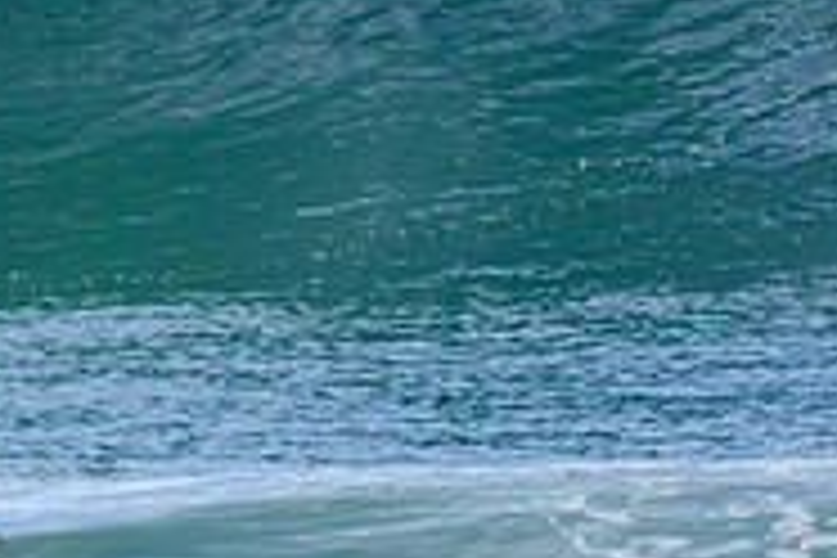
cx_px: -342
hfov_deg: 0.9
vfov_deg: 0.6
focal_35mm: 2334
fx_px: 54261
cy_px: -196
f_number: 5.6
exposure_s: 1/2000
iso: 640
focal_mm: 500
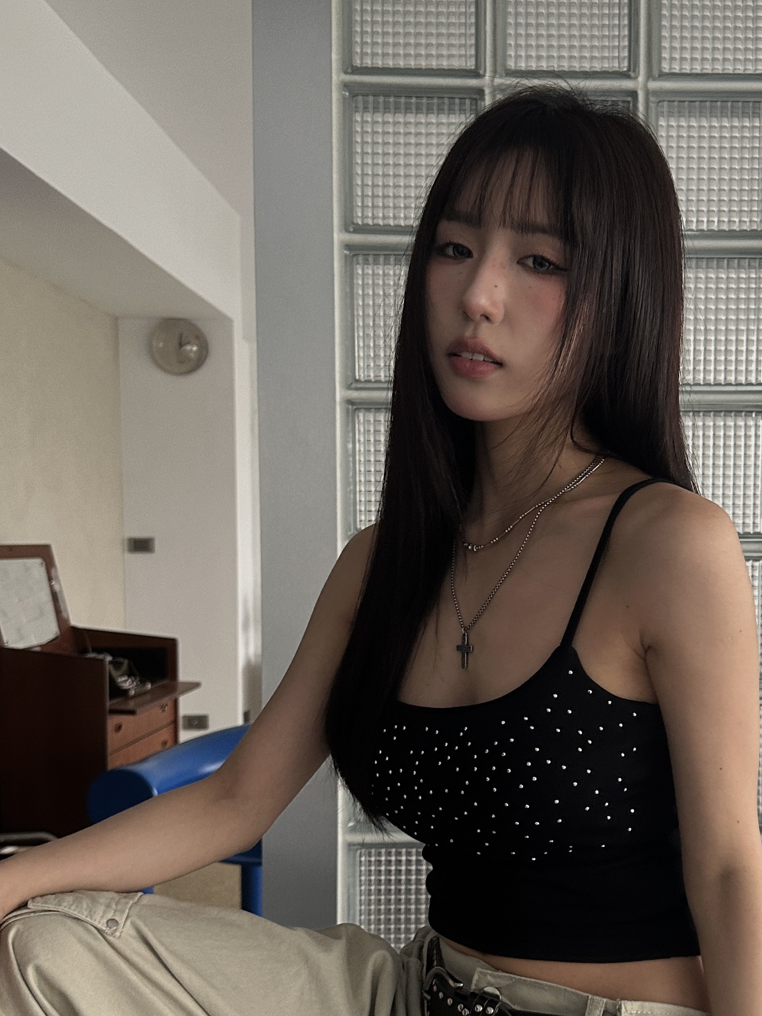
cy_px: 636
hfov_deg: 32.3
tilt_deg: -2.9
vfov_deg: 42.6
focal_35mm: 44
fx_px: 1292
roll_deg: -1.4
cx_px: 563
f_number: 1.78
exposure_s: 1/64
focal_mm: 6.86
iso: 250
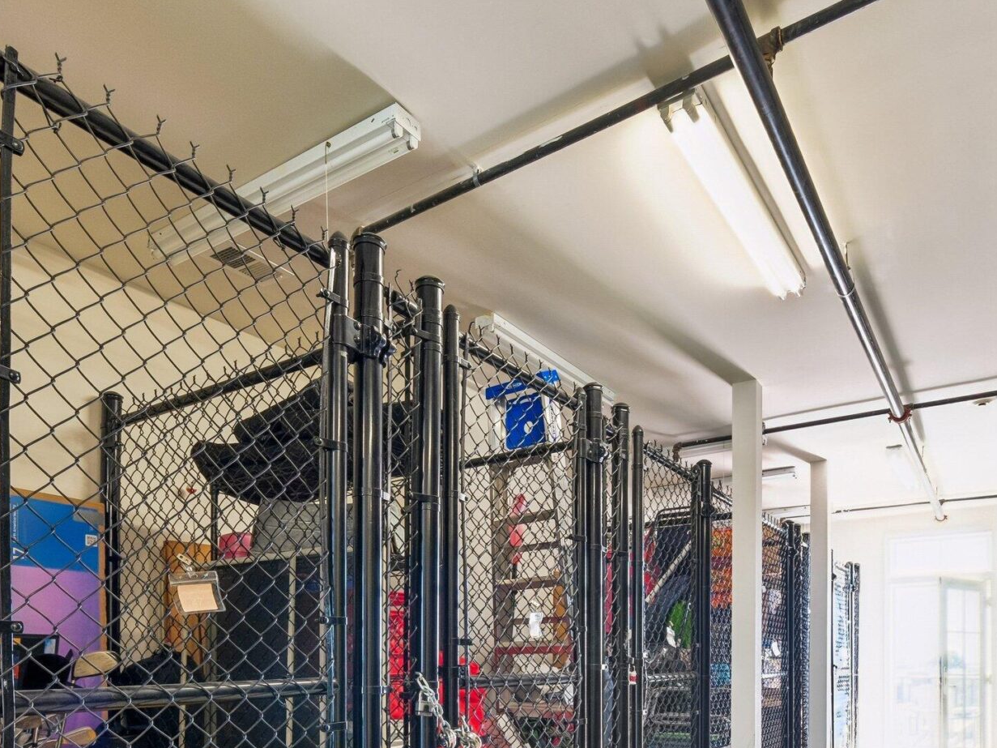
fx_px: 691
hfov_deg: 71.6
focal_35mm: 24
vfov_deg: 50.2
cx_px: 522
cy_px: 677
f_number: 8
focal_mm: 8
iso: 160
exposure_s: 1/2.5
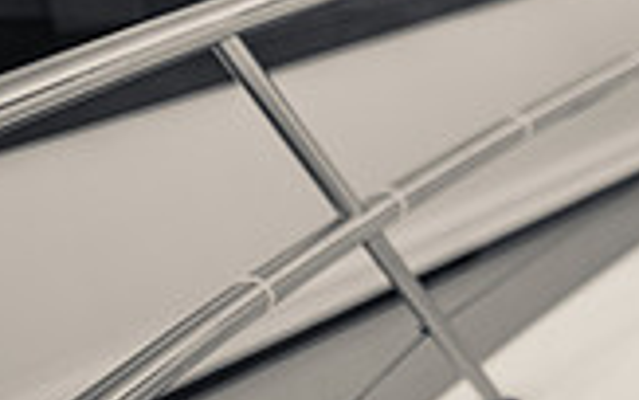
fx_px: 1516
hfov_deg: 19.0
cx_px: 1109
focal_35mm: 87
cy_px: 104
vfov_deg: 15.0
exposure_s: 1/4000
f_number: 1.4
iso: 160
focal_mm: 24
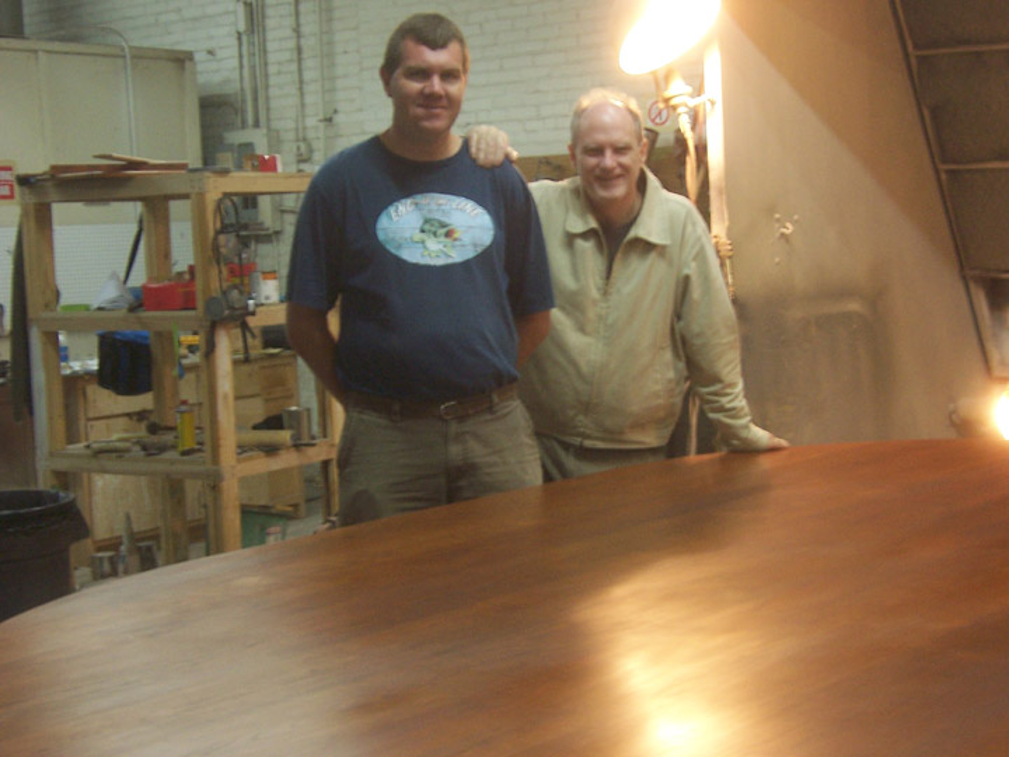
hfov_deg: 32.2
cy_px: 378
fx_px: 1749
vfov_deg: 24.4
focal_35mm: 60
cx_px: 504
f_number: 4.8
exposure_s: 1/8
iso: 140
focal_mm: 10
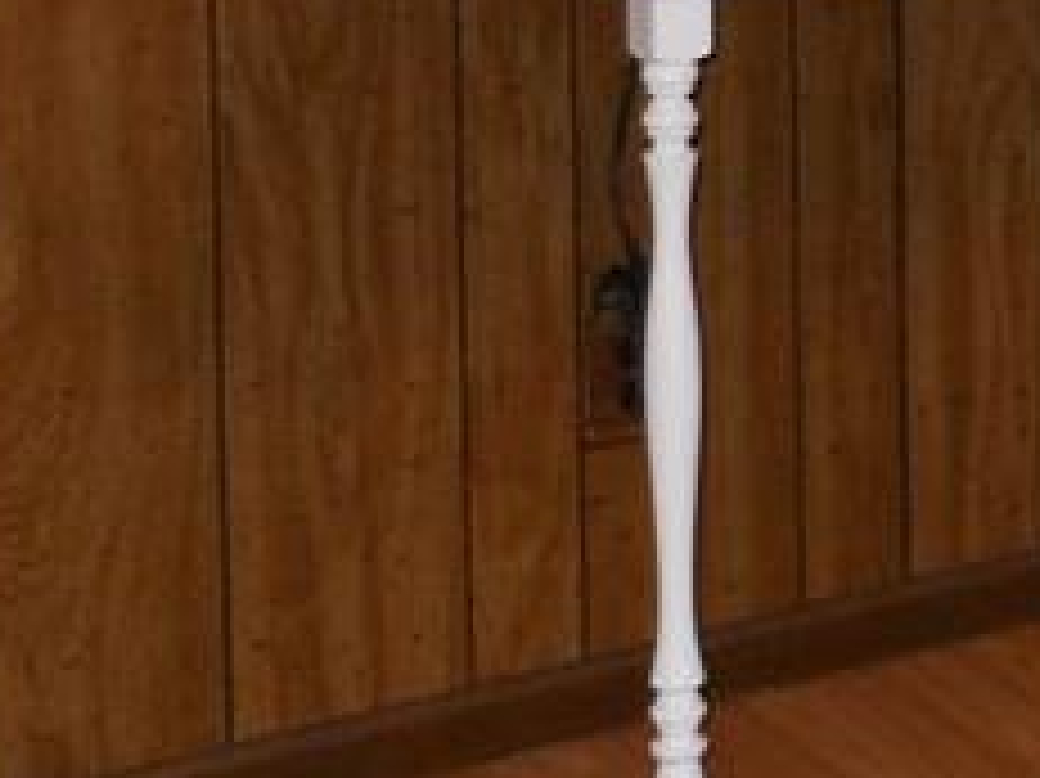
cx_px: 1387
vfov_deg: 11.3
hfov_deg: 15.1
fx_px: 3724
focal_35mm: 124
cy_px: -481
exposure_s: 1/25
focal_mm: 5
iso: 250
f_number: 3.7
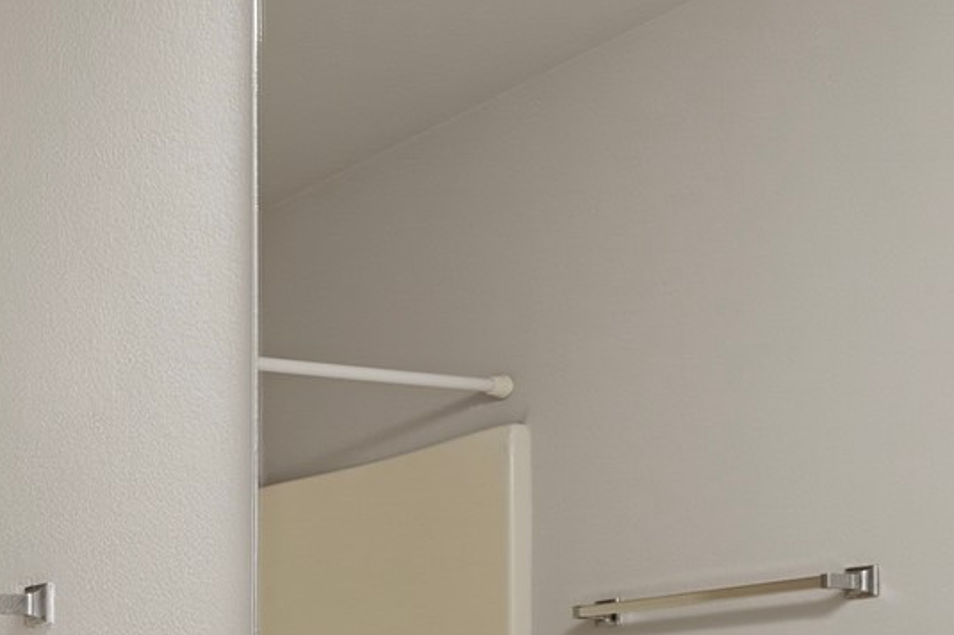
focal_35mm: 65
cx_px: -360
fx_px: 1721
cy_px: 803
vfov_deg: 19.4
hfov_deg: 25.5
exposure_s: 1/5
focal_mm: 16
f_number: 9
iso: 125
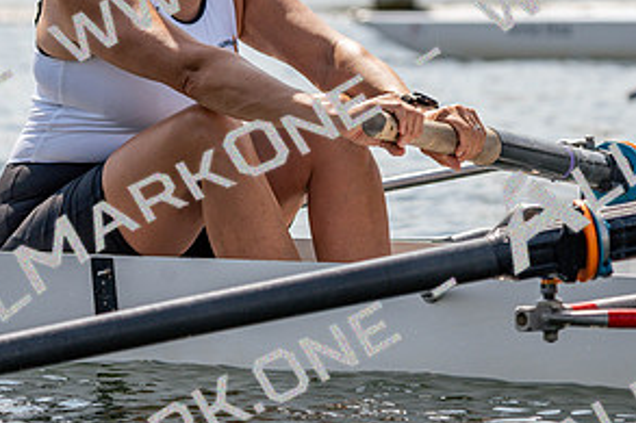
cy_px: 68
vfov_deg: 3.5
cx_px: 317
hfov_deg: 5.2
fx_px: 6992
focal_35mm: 396
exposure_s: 1/1600
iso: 160
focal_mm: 200
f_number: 5.6
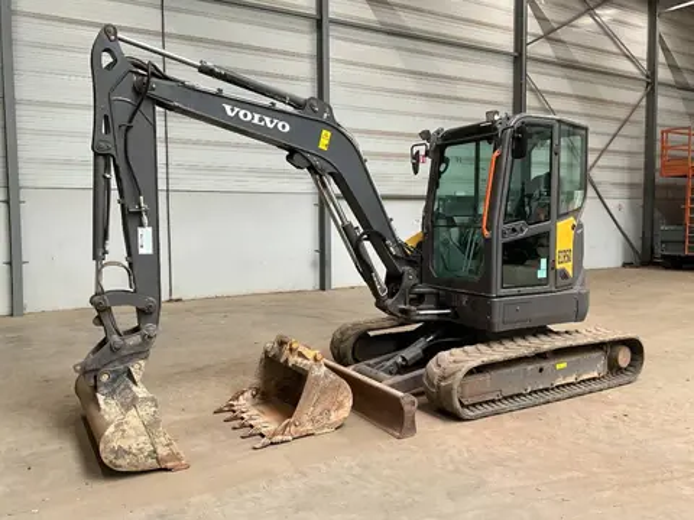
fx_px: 581
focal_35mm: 29
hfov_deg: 61.7
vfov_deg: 48.2
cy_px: 260
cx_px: 347
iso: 64
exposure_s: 1/60
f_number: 1.8
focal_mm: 3
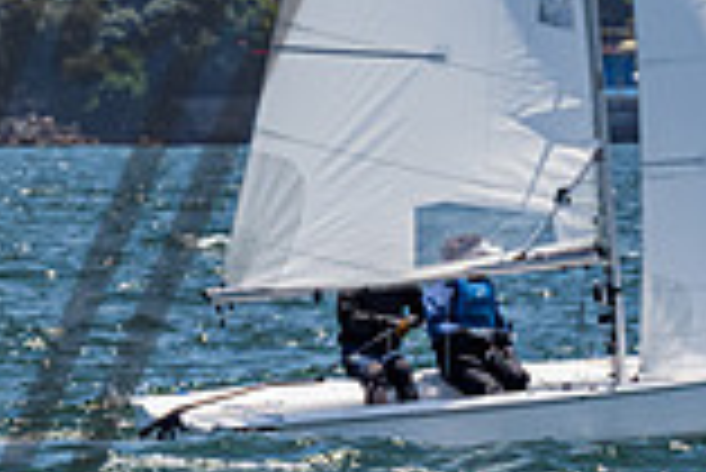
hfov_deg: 2.2
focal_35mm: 920
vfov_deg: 1.5
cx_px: -610
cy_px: -31
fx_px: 18059
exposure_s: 1/2000
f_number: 8
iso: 400
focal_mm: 190
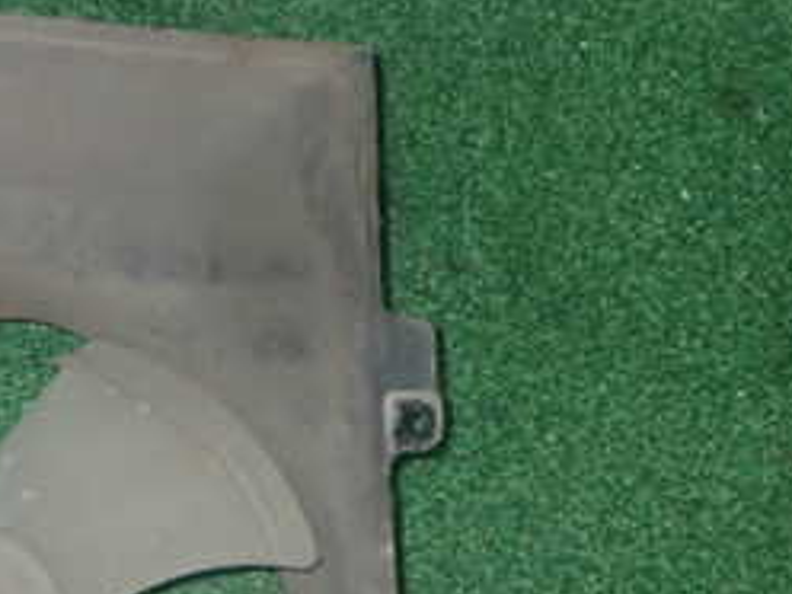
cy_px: 683
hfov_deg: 19.2
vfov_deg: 14.5
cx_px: -42
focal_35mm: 99
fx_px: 2265
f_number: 8
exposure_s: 1/40
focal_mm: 7.31
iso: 800
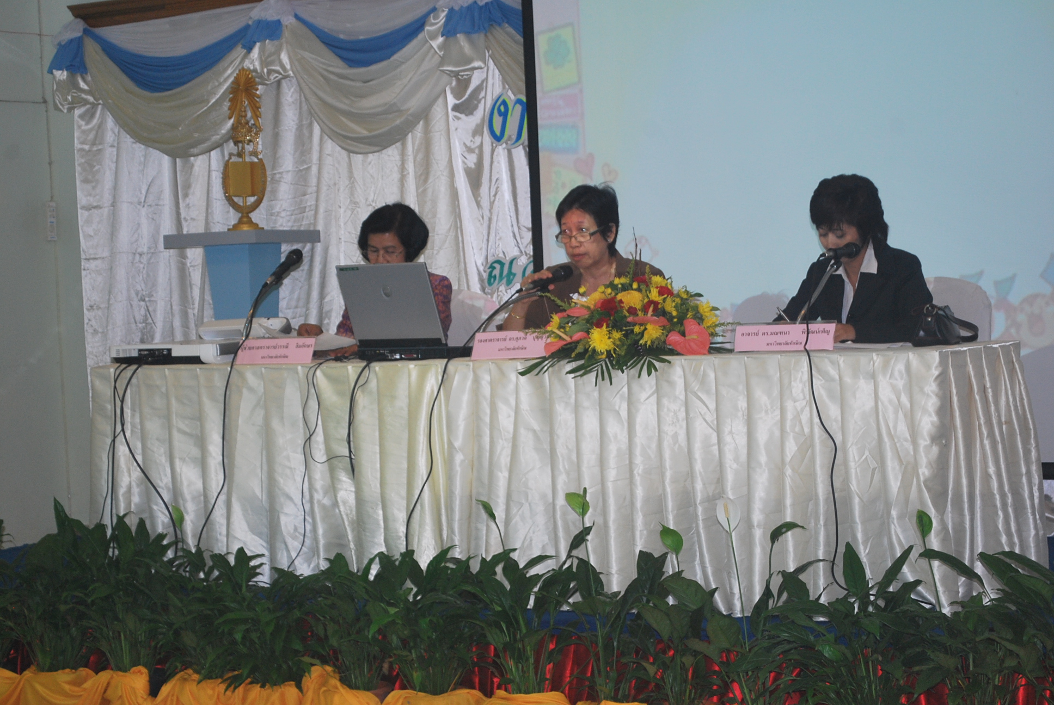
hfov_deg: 24.6
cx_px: 527
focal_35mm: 82
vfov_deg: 16.6
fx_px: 2418
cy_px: 352
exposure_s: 1/20
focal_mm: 55
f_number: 5.6
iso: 400
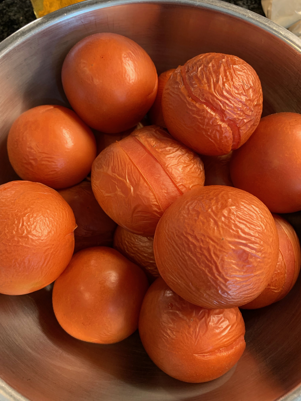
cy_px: 200
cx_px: 150
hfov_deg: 53.1
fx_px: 301
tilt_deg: -73.5
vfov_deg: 67.3
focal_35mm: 26
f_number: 1.8
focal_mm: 4.25
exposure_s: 1/60
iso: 250
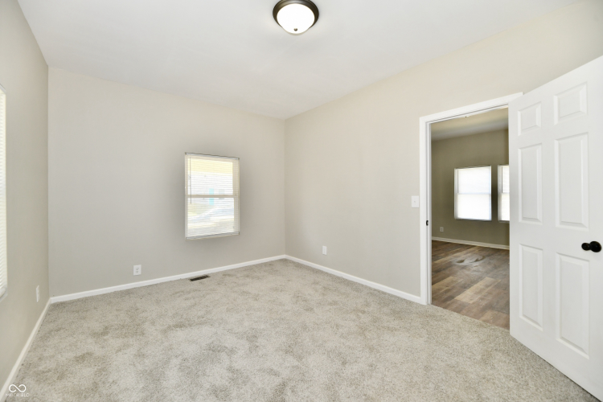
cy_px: 201
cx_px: 302
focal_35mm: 14
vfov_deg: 81.2
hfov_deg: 104.3
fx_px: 234
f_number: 5.6
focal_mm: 14
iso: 320
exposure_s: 1/60
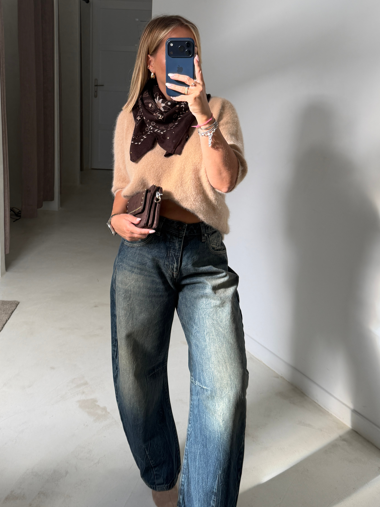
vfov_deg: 48.5
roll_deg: -2.4
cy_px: 186
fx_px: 556
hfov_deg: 37.5
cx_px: 148
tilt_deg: -13.4
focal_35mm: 38
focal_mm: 6.76
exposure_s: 1/121
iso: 64
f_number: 1.78
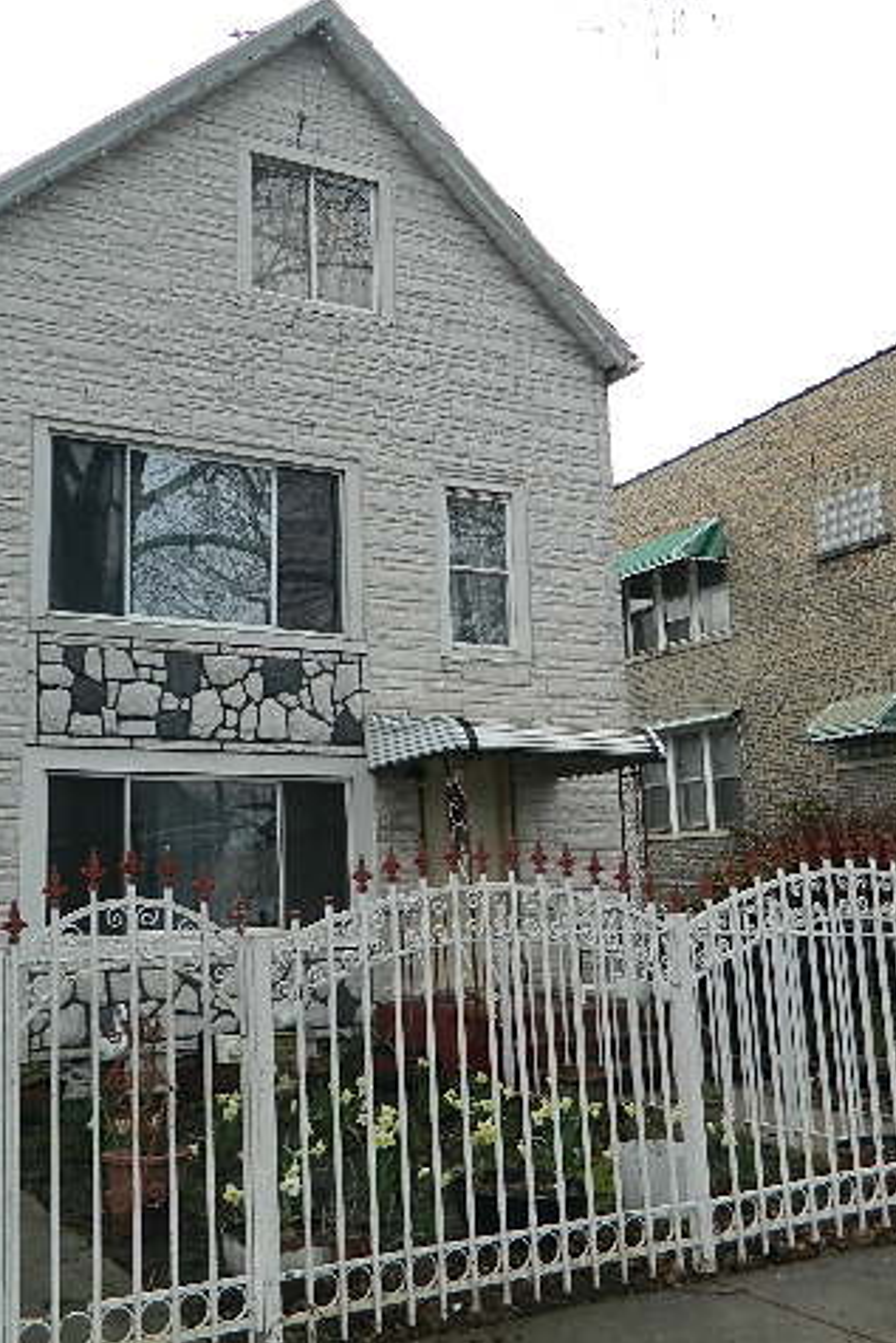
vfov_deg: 54.4
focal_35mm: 35
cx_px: 328
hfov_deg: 37.6
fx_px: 1306
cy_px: 670
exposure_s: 1/400
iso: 80
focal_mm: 4.5
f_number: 3.1
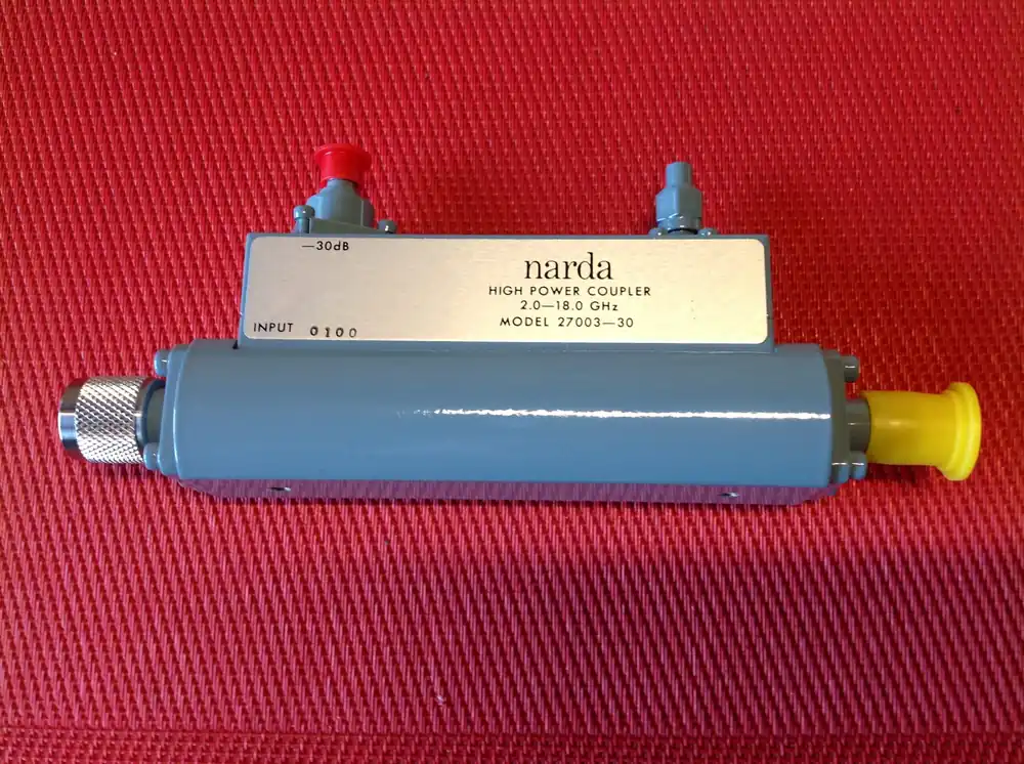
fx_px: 1033
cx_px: 512
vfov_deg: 40.6
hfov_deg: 52.7
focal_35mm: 35
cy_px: 382
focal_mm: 4.28
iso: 64
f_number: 2.4
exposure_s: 1/15
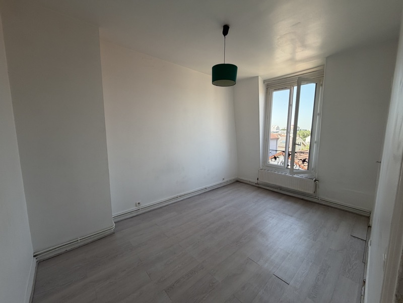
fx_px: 163
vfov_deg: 85.7
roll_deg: -0.6
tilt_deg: -6.5
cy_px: 152
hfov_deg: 102.1
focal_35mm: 14
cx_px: 202
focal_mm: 2.22
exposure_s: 1/168
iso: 64
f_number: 2.2
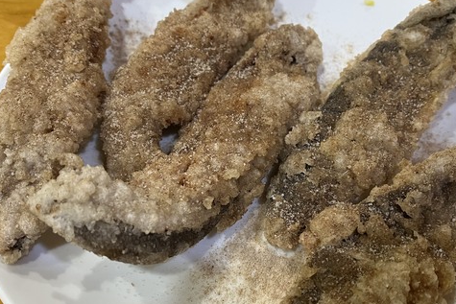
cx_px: 248
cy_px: 170
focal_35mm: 41
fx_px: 519
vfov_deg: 32.6
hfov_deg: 47.3
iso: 250
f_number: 1.6
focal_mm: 5.1
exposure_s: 1/60
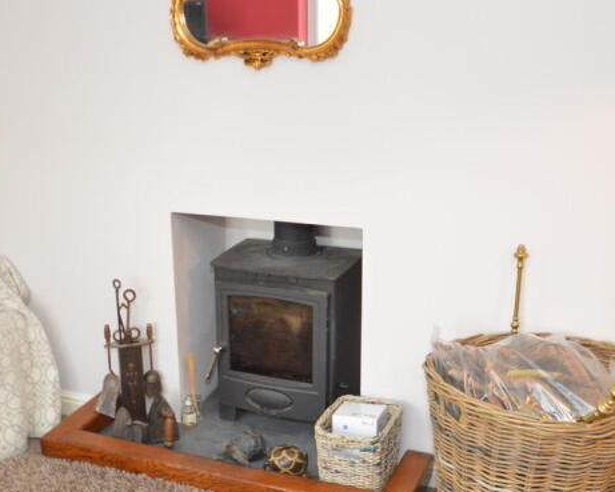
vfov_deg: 31.4
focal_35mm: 48
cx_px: 253
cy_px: 289
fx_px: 874
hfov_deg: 38.7
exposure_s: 1/60
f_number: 4.5
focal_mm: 24
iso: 2000
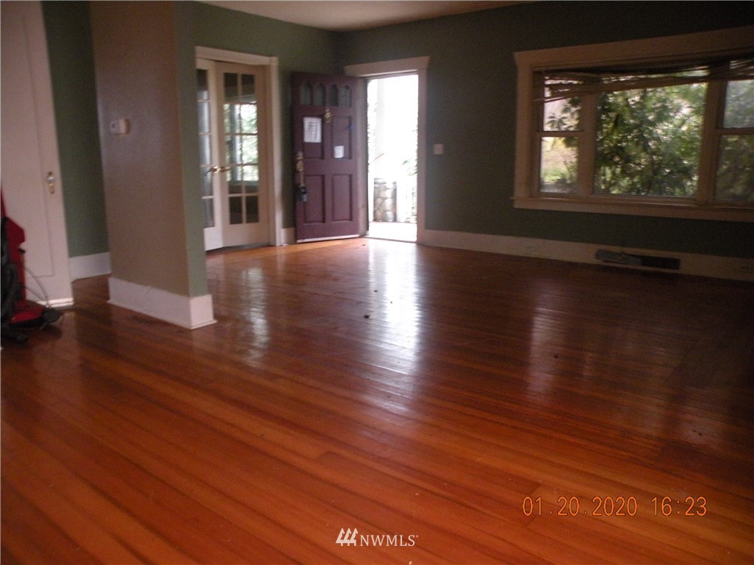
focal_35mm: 27
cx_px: 377
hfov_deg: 65.3
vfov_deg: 51.4
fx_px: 588
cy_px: 282
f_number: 2.8
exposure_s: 1/10.8
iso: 400
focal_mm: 4.7
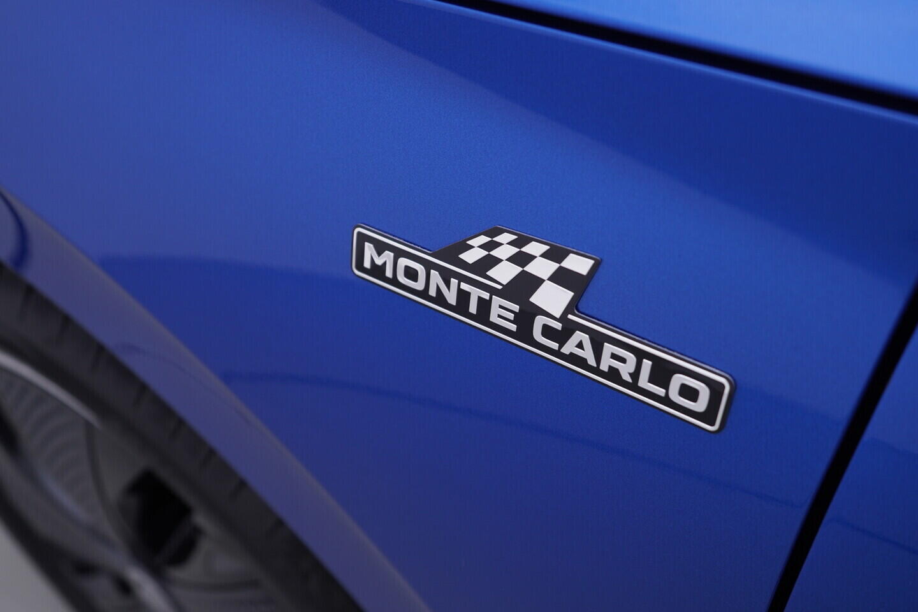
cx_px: 459
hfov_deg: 53.1
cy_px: 306
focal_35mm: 36
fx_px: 918
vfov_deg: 36.9
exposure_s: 1/60
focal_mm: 24
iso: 125
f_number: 4
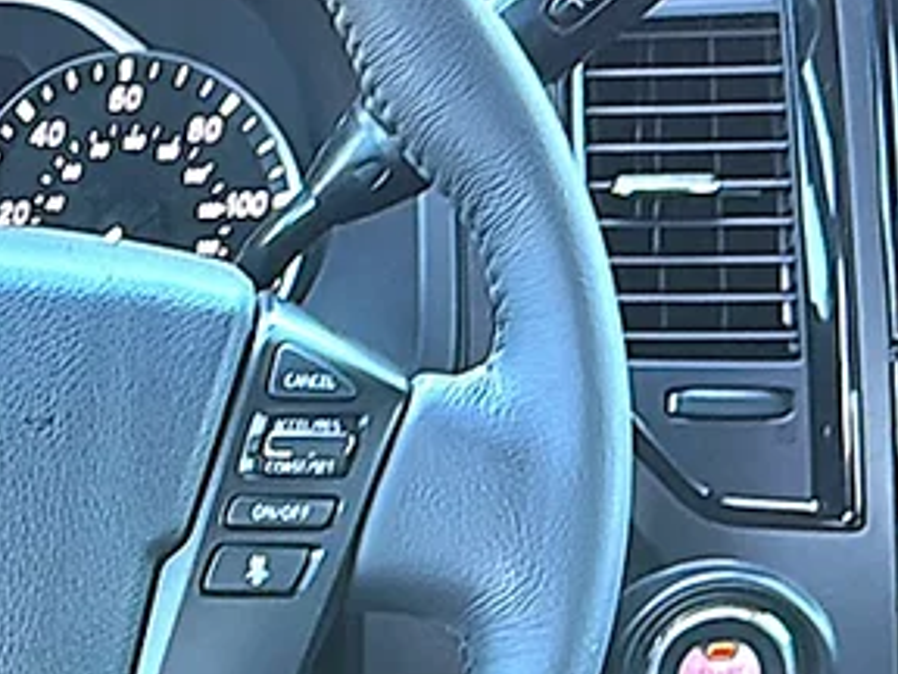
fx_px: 3087
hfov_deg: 16.0
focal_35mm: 119
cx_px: -159
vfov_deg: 12.4
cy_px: 445
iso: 64
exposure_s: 1/42
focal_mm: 6.86
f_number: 1.78
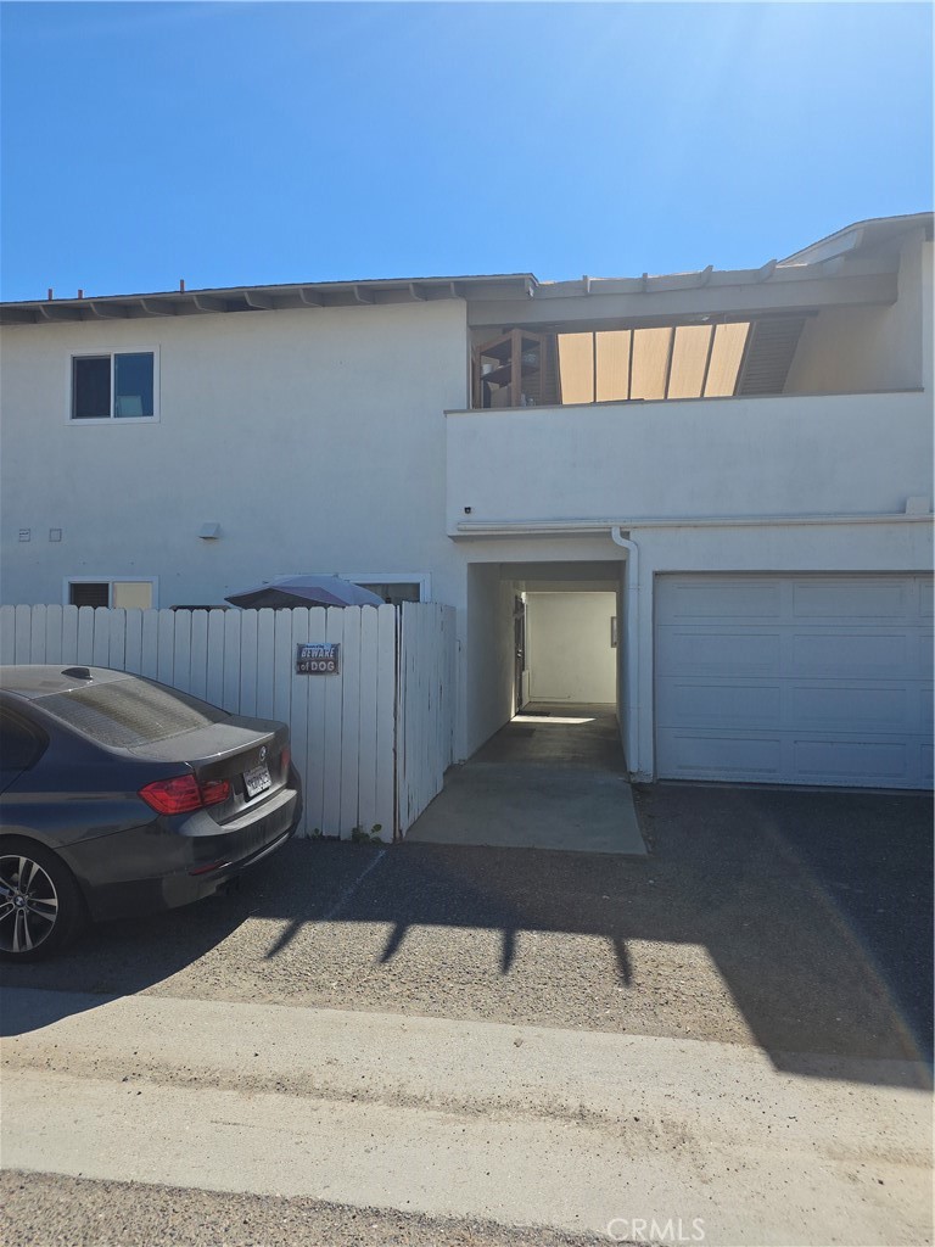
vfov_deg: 73.9
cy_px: 624
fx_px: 828
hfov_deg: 58.9
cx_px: 468
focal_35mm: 23
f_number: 1.7
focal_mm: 6.25
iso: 80
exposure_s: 1/6355
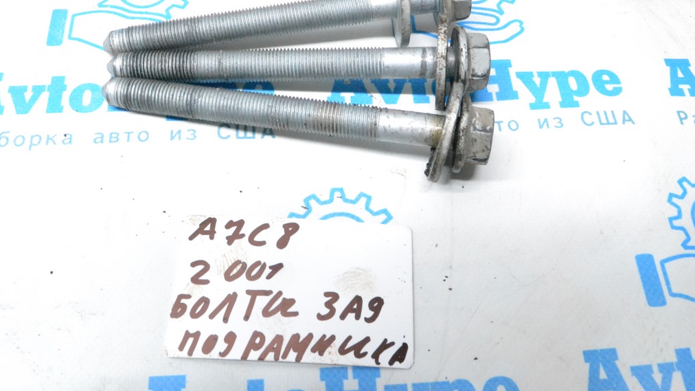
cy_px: 158
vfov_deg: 33.6
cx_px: 345
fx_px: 645
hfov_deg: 56.6
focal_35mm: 35
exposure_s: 1/80
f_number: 10
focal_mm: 22
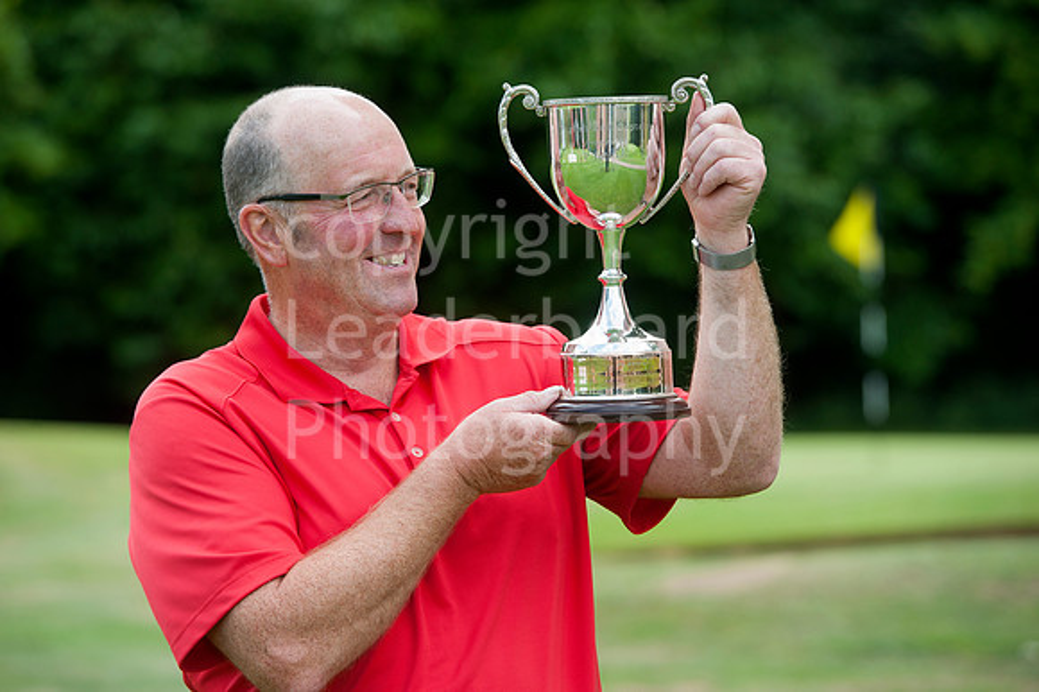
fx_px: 4759
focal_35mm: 165
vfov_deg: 8.3
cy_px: 346
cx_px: 520
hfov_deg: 12.5
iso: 200
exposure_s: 1/320
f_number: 5.6
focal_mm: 165
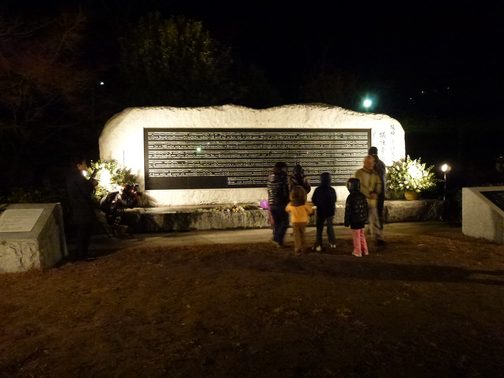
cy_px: 189
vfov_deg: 56.8
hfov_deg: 71.6
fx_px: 349
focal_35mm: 24
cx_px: 252
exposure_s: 1/13
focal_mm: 4.3
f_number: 3.3
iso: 800
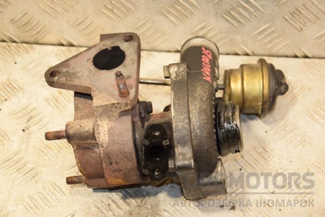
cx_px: 162
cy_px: 108
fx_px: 840
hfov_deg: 21.9
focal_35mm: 93
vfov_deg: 14.7
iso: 800
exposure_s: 1/160
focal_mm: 62
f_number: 5.3
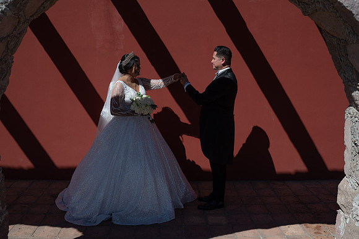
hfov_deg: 54.4
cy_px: 120
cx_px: 180
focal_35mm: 35
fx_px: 349
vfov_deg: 37.9
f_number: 5
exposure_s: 1/1600
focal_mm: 35
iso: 125
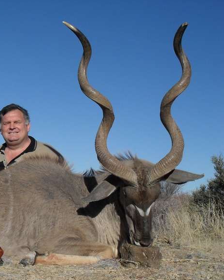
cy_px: 143
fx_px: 547
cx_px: 35
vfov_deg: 28.7
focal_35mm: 66
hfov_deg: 22.7
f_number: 9.1
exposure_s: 1/250
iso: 80
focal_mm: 8.1
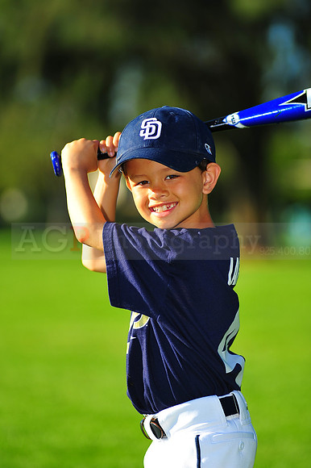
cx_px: 156
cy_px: 234
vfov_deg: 11.4
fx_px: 2335
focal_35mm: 180
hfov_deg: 7.6
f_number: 3.5
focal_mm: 180
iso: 200
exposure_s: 1/1600
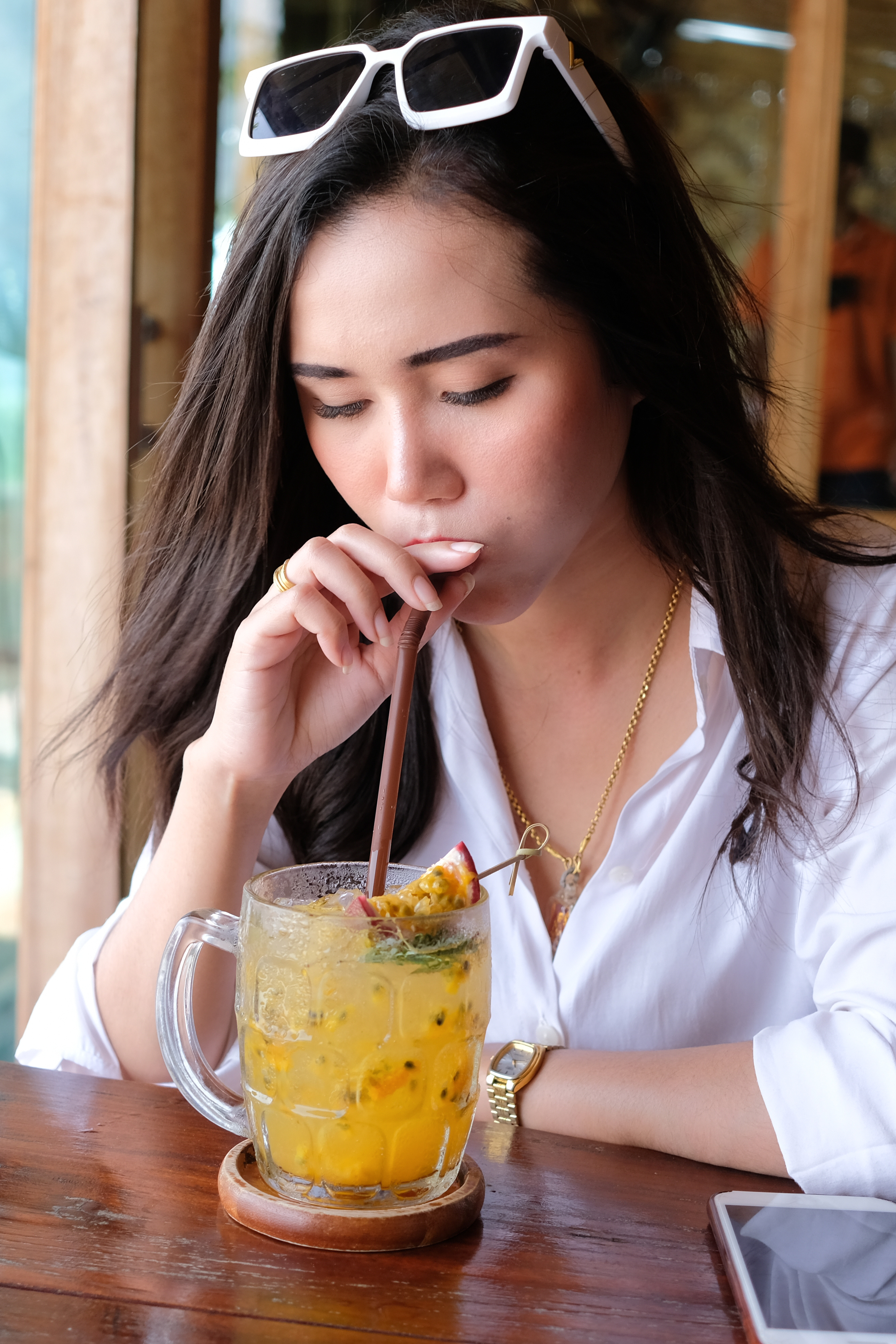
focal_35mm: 62
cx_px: 378
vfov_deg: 32.4
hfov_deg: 21.9
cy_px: 670
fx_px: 2315
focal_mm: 27
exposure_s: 1/250
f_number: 2.8
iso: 200
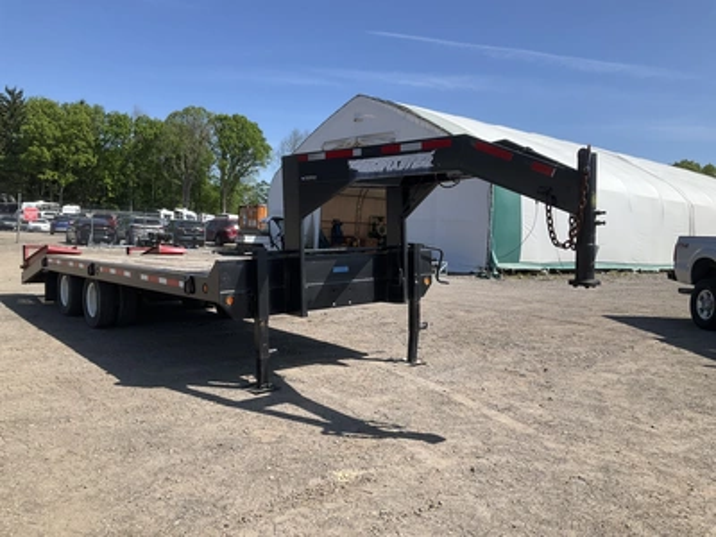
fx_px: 600
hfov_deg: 61.7
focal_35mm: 29
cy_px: 268
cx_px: 358
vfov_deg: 48.2
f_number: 1.8
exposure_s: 1/1848
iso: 25
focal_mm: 3
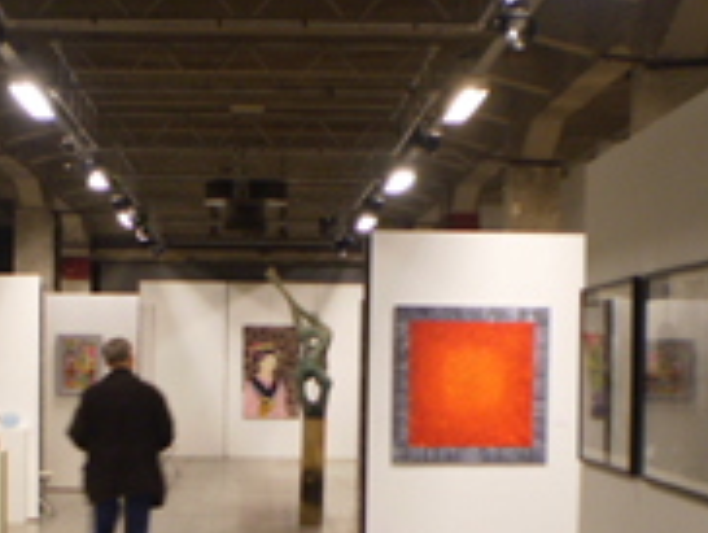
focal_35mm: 79
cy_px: 459
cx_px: 245
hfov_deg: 24.6
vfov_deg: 18.5
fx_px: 1618
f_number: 3.1
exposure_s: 1/4
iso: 125
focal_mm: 6.3
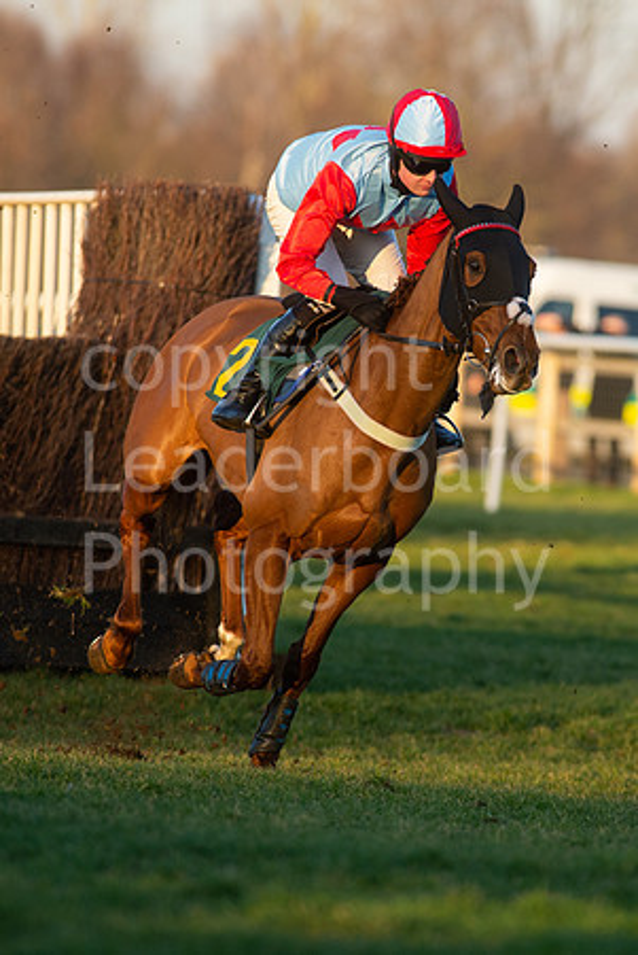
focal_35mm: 466
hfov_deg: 3.0
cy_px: 478
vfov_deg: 4.4
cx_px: 453
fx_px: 12354
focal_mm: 300
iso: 1000
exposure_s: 1/2000
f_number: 5.6
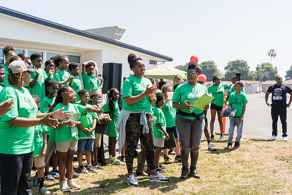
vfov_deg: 29.3
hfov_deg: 42.7
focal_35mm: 46
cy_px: 98
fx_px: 373
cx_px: 146
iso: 100
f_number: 4
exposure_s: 1/500
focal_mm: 46
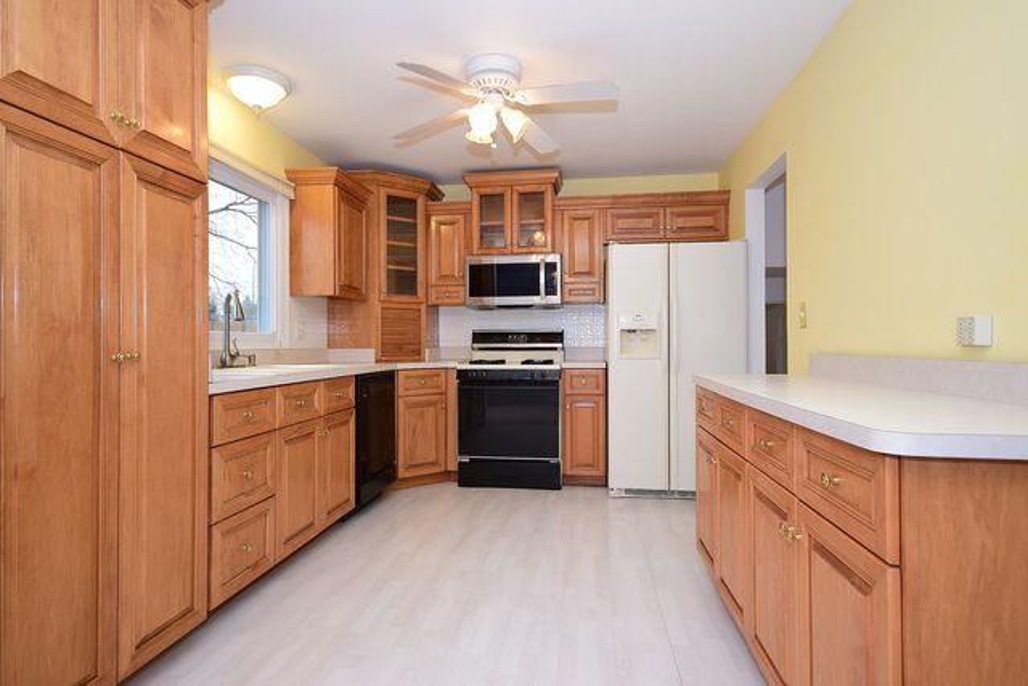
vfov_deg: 63.2
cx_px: 514
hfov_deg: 85.4
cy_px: 343
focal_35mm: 20
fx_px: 557
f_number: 6.3
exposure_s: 1/60
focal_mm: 13
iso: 640
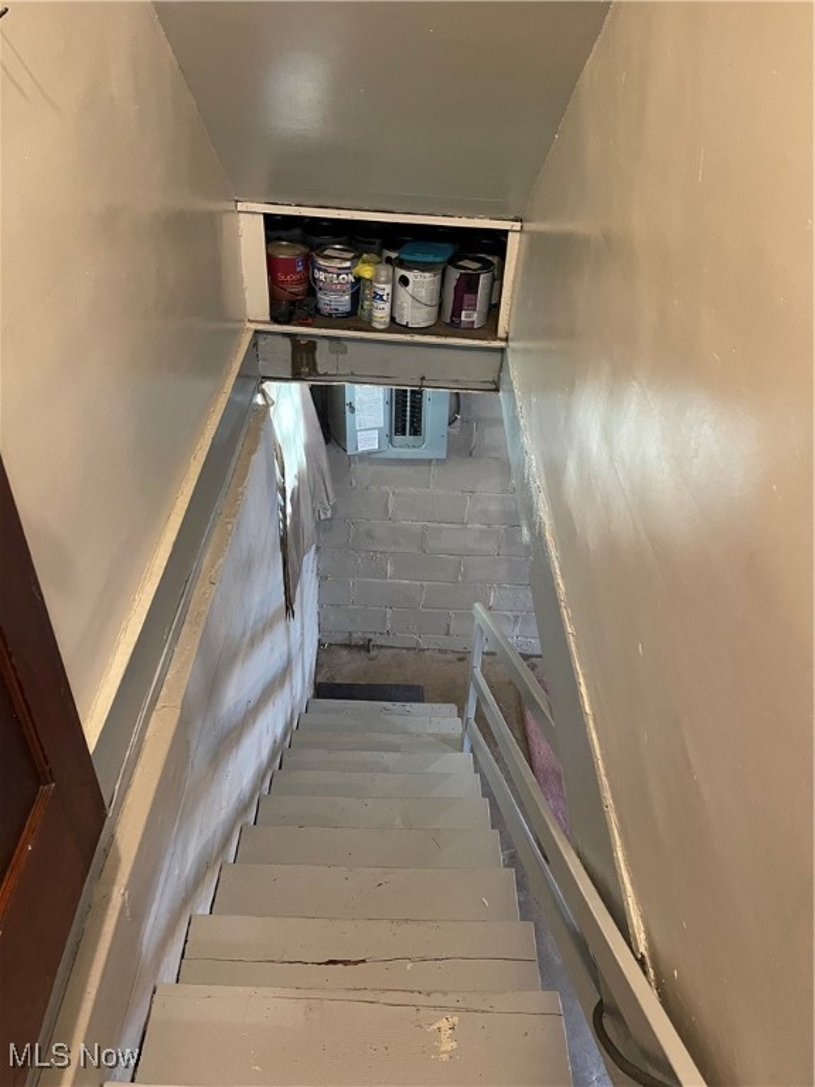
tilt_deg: -37.5
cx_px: 408
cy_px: 544
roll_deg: -3.4
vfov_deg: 69.4
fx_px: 785
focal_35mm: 25
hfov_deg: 54.9
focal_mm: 5.1
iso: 500
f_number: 1.6
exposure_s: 1/40
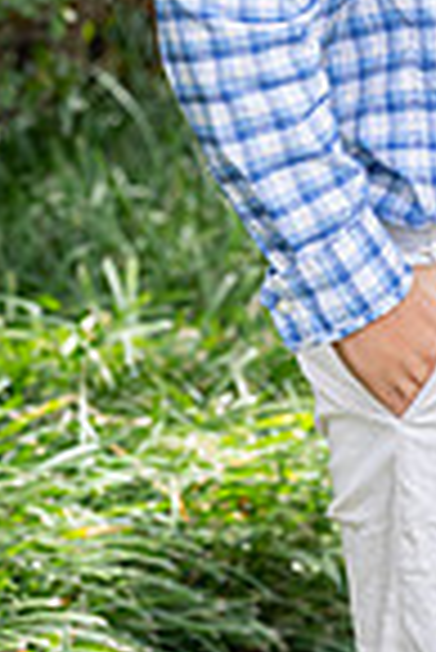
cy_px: -193
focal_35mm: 372
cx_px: 467
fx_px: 6741
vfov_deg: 5.5
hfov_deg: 3.7
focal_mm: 120
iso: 400
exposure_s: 1/250
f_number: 7.1
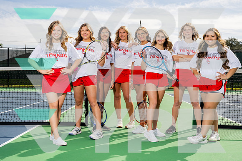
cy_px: 80
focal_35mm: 45
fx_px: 304
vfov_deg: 29.7
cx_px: 121
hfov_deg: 43.4
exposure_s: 1/250
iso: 100
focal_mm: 43
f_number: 8
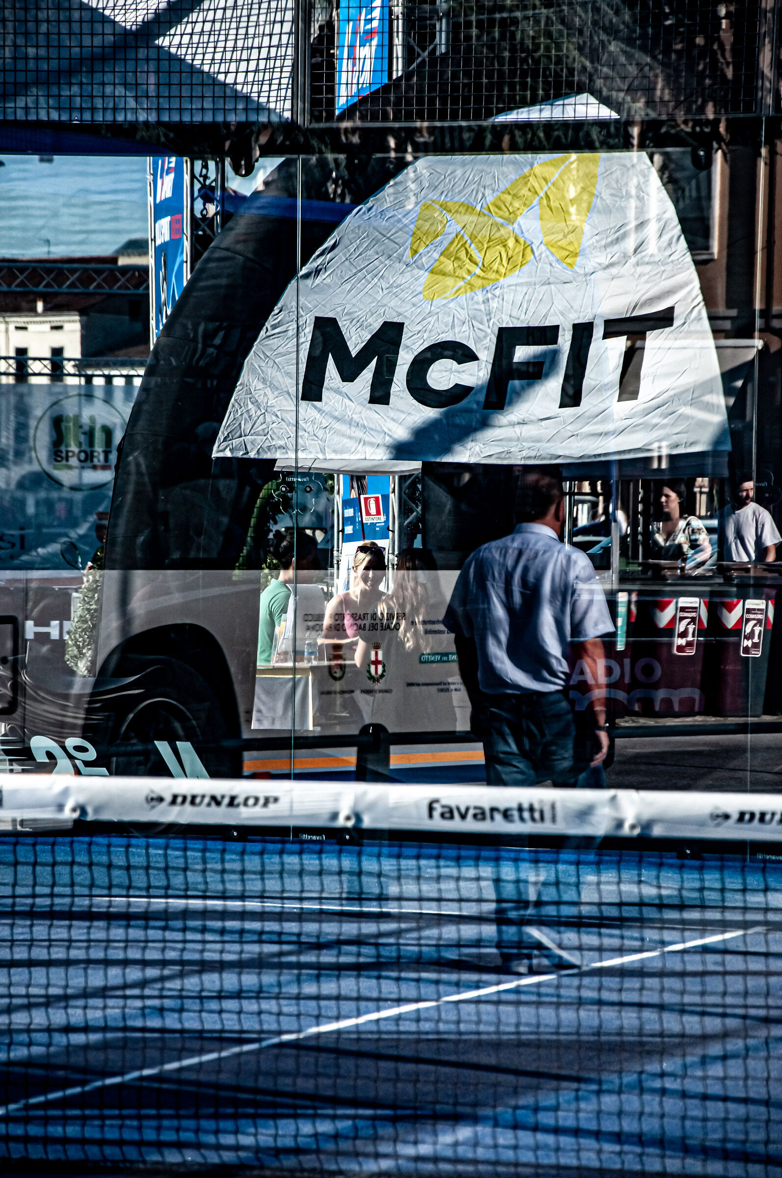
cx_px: 391
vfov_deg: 13.1
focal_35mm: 158
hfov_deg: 8.7
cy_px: 589
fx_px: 5145
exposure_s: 1/4000
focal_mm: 105
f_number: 5.6
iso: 400
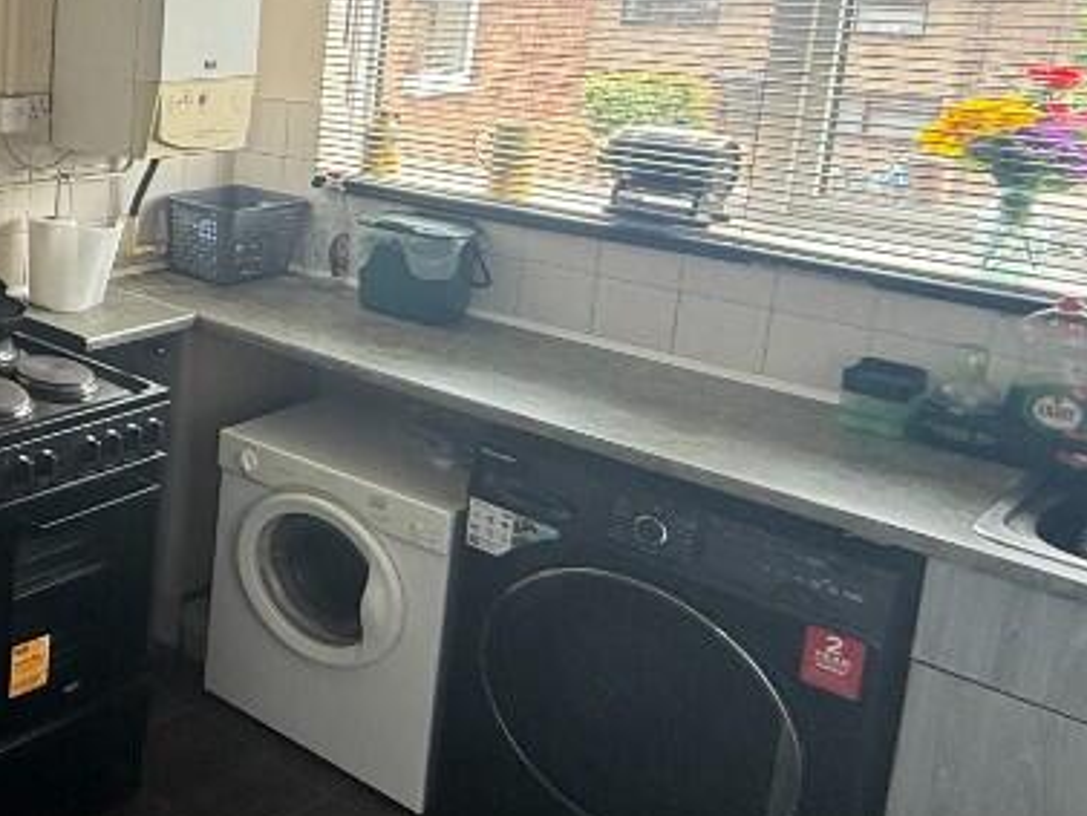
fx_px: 1194
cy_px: 118
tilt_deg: -7.6
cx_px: -291
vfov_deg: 36.0
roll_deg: -1.2
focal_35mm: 38
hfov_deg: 35.4
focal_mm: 2.22
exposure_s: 1/99
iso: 160
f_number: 2.2
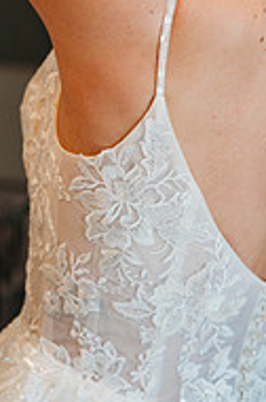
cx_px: 269
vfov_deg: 10.2
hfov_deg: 6.8
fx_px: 2236
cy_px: 19
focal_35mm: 201
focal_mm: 85
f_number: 3.2
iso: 640
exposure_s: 1/200
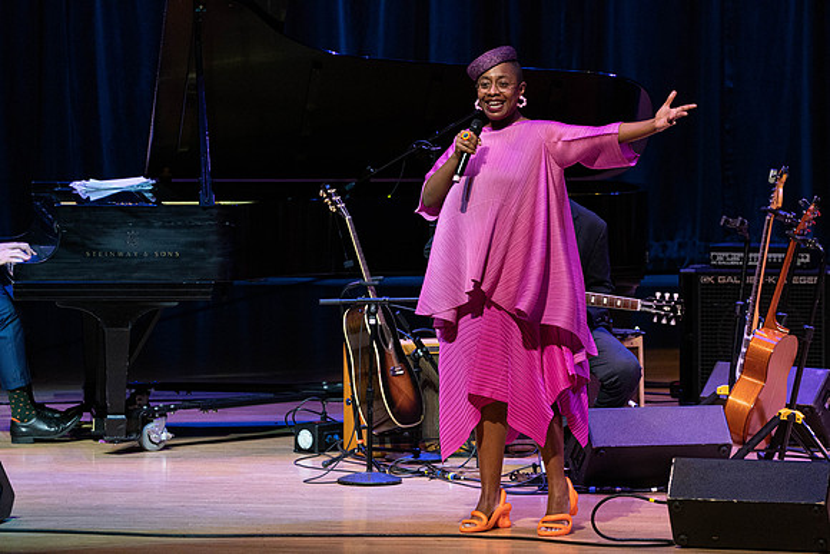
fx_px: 7748
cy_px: 277
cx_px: 415
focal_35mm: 336
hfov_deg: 6.1
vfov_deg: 4.1
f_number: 9
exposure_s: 1/320
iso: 4000
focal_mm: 336
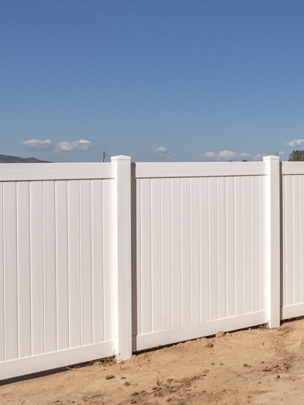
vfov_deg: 33.7
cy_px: 160
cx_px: 441
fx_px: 668
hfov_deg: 21.8
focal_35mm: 57
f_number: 10
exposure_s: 1/2000
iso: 320
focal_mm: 15.5
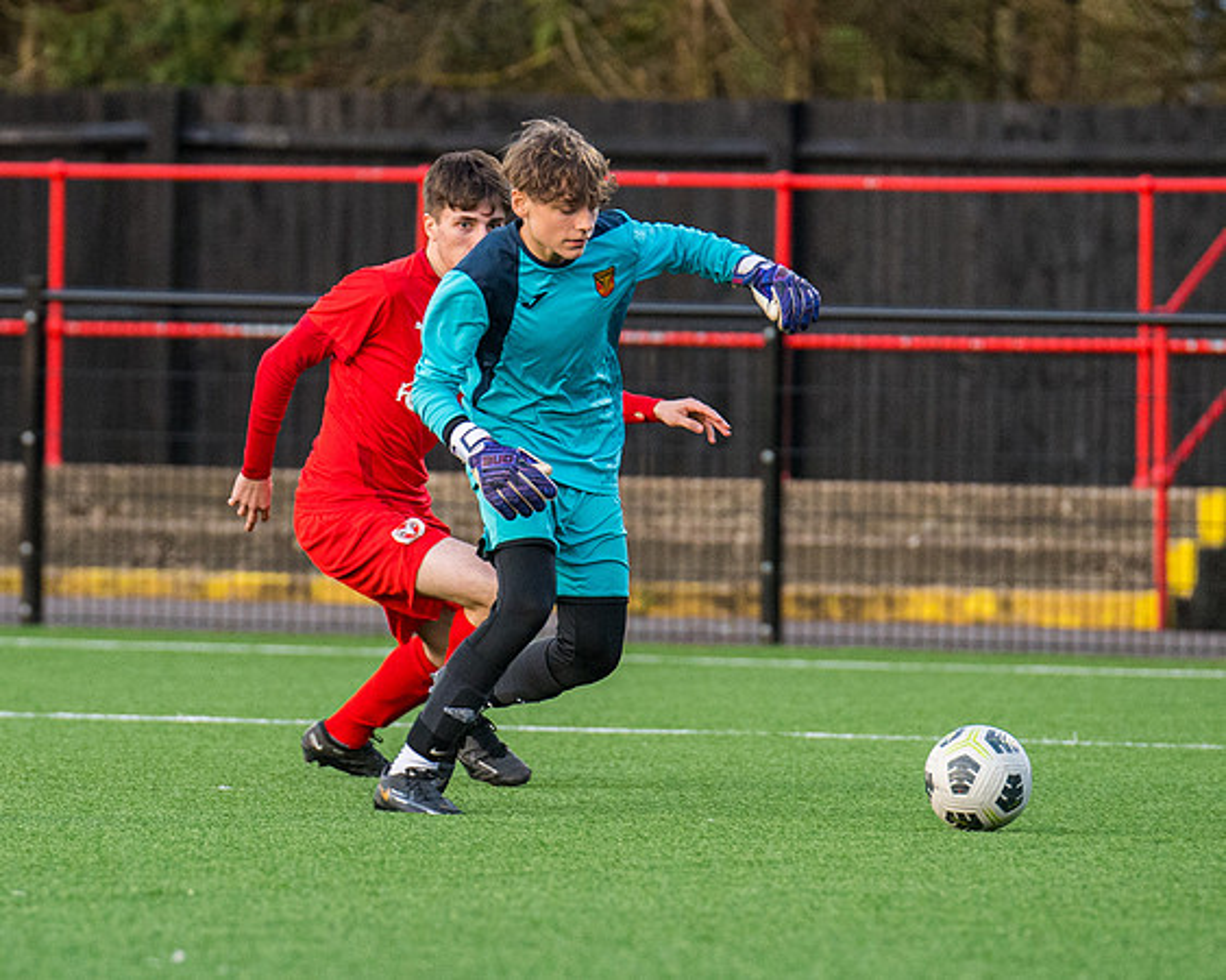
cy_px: 451
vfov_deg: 2.8
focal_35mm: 559
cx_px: 385
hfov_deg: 3.5
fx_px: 20290
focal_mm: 270
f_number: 4
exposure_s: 1/500
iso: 2000
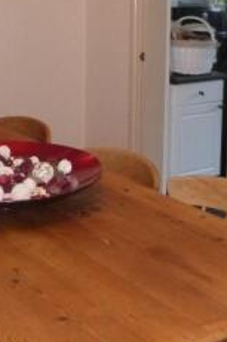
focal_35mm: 66
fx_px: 625
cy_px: 44
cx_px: 57
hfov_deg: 20.4
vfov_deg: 29.5
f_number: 2.8
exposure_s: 1/60
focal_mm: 4.5
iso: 400
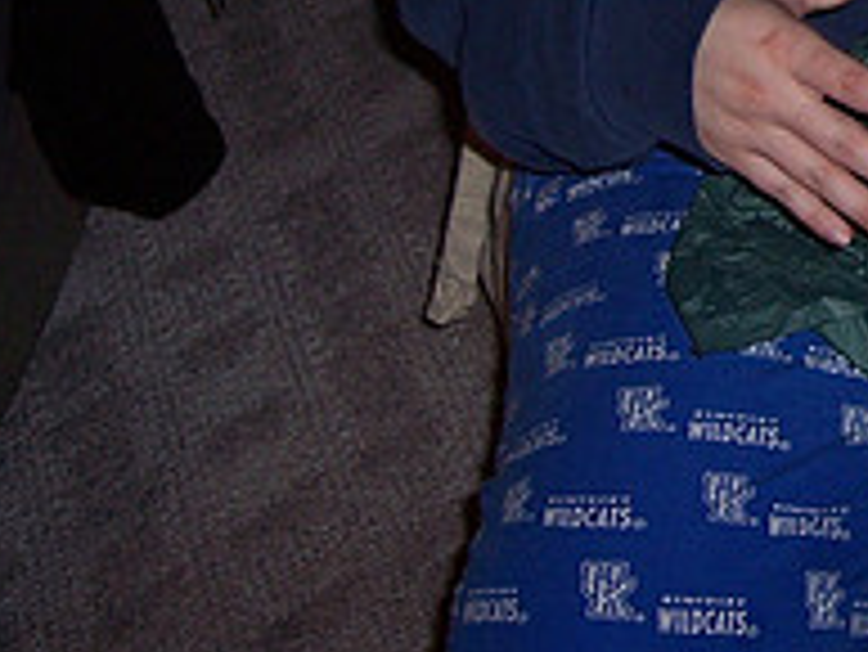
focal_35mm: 117
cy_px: -304
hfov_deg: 15.9
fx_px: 2936
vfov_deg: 12.1
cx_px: 1160
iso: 100
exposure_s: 1/60
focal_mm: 8
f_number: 2.8
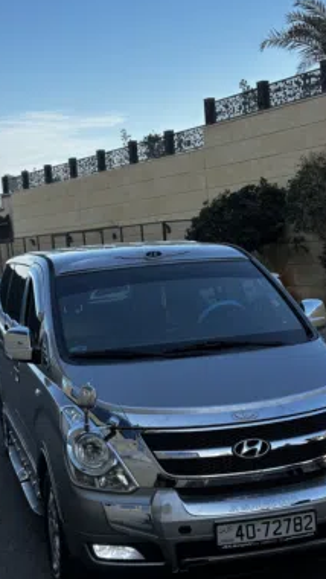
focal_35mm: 55
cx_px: 108
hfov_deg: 21.8
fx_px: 844
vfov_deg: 37.8
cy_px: 293
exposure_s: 1/1848
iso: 64
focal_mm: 6.86
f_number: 1.78
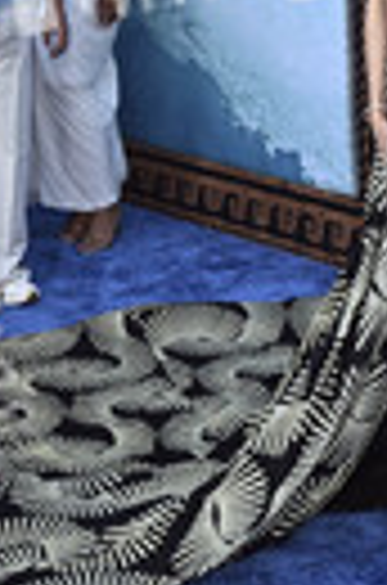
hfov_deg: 12.6
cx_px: 279
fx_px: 1751
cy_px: 166
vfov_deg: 18.9
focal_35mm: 108
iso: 1000
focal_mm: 35
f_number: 6.3
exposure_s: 1/250
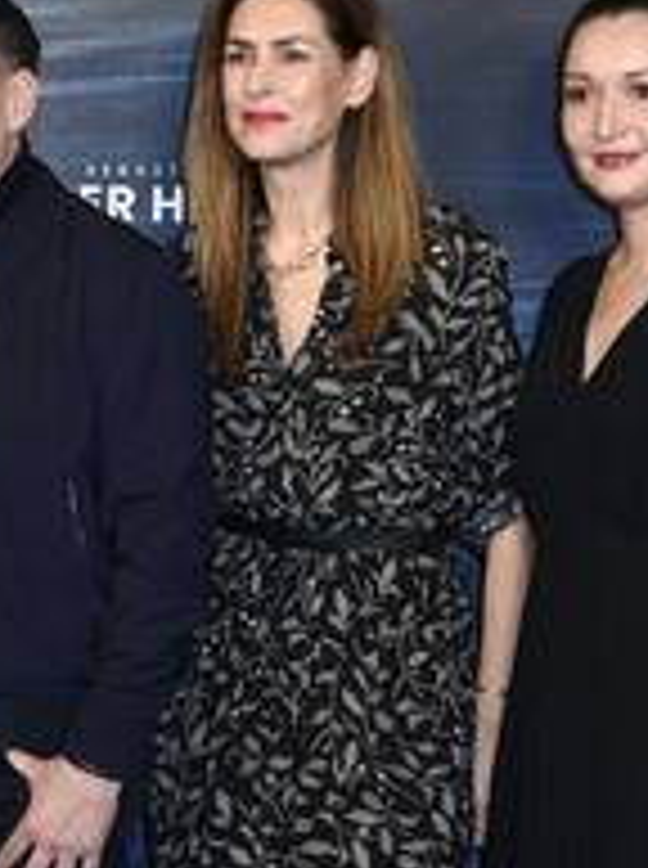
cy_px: 432
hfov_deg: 13.5
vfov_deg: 18.2
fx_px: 2705
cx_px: 20
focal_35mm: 108
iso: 1600
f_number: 6.3
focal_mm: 48
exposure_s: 1/250
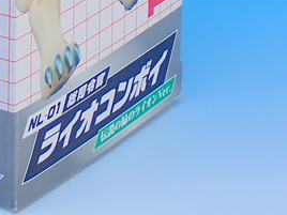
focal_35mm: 222
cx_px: -197
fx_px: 1841
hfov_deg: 8.6
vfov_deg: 6.6
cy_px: -162
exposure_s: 1/30
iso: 100
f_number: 3.5
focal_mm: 10.35
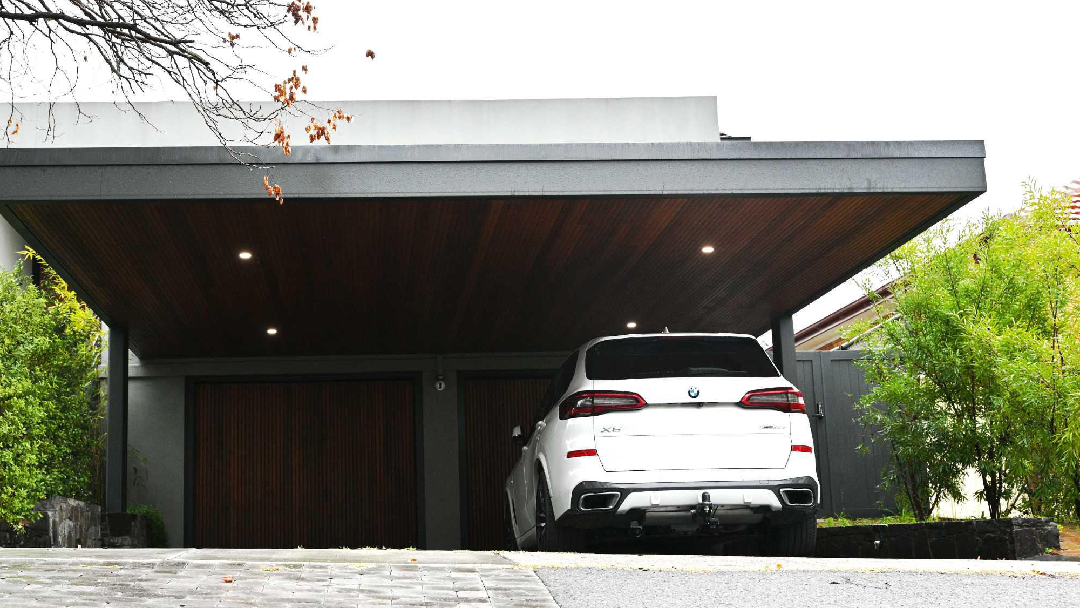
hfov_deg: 41.9
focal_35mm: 49
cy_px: 278
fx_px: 1403
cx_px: 434
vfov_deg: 24.4
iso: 160
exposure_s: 1/250
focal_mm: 39
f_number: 5.6
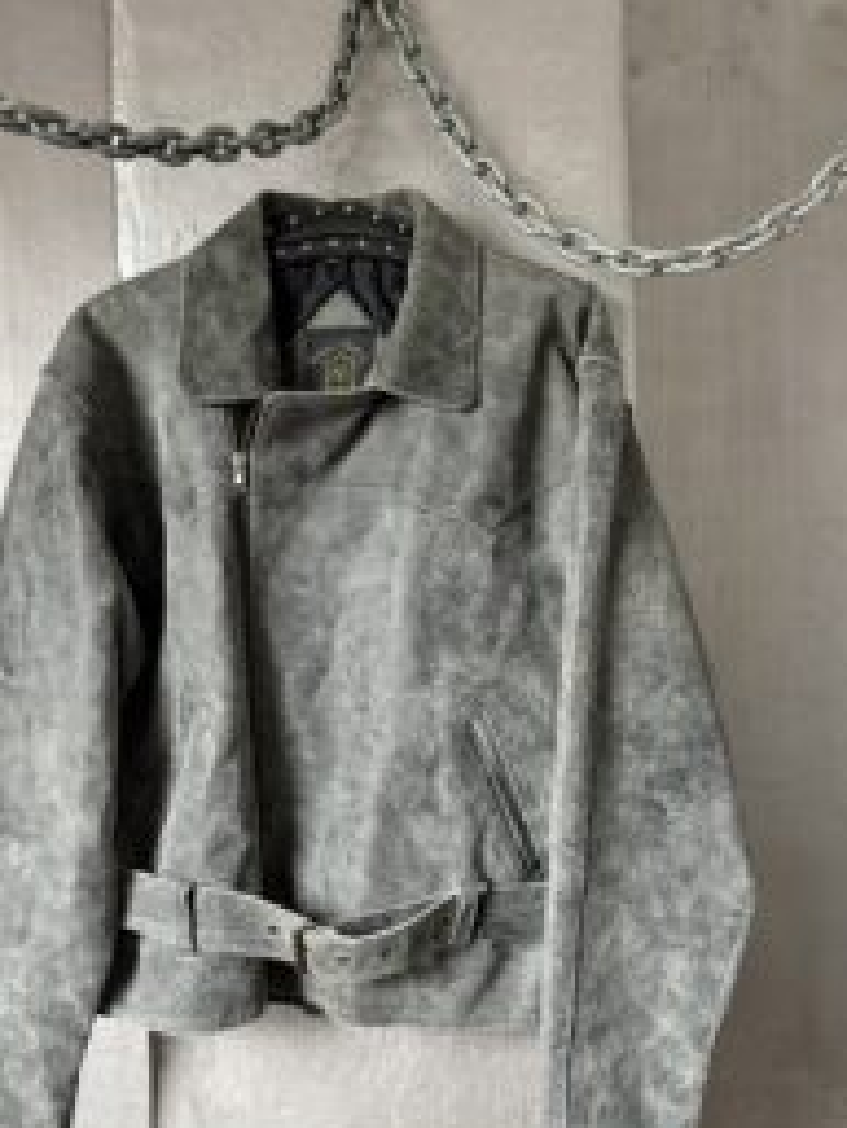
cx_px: 336
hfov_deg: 42.8
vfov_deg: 55.2
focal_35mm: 33
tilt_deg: -2.4
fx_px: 1076
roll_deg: -0.8
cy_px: 630
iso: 800
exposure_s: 1/60
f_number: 1.78
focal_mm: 6.76
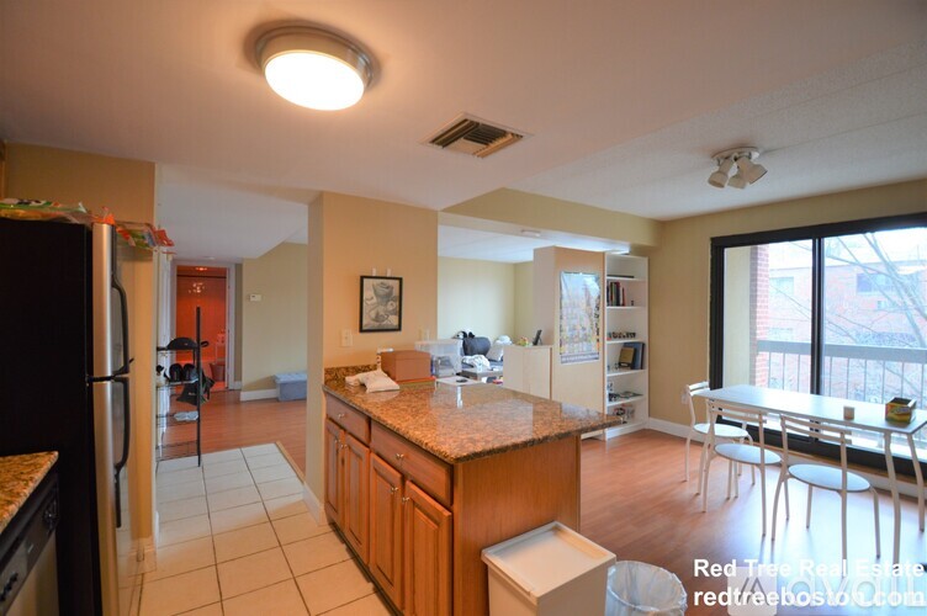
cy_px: 308
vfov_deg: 77.2
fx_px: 386
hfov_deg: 100.4
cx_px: 464
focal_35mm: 15
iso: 400
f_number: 3.5
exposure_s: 1/50
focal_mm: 10
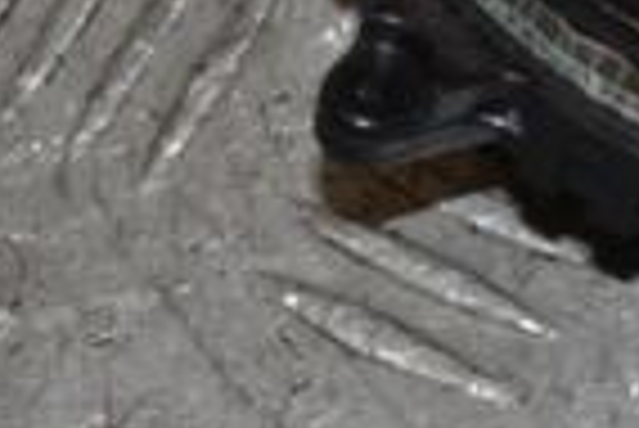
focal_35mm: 368
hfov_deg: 5.6
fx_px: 6539
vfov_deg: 3.7
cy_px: -162
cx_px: 891
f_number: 32
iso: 800
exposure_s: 1/60
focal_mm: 58
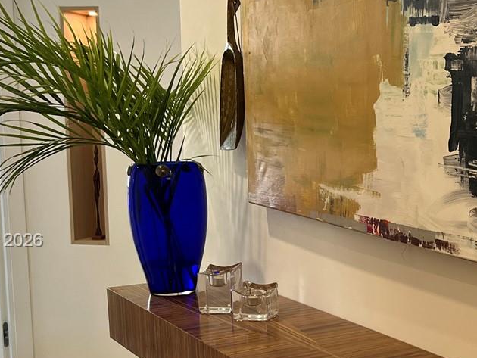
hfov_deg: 28.4
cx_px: 413
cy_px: 241
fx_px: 910
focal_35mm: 66
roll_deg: -0.5
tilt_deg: -7.5
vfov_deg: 22.2
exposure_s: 1/120
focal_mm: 5.7
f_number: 1.5
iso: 100
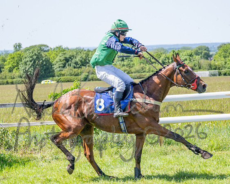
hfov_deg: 14.5
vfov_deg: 11.6
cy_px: 92
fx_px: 905
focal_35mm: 133
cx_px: 115
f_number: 2.8
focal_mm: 79
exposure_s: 1/1600
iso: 200
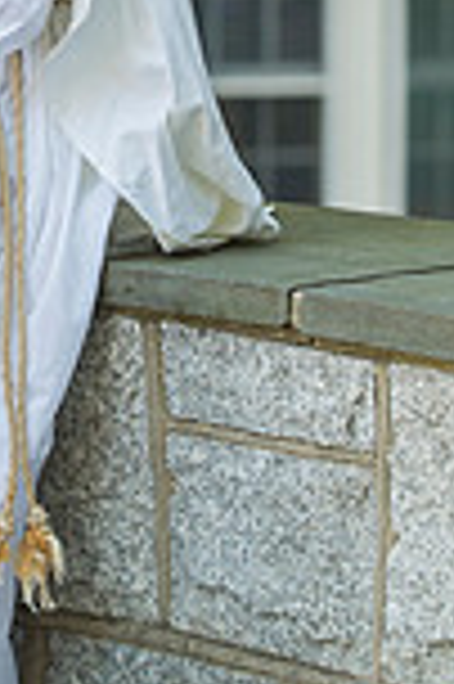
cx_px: -108
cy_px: -148
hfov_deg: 4.8
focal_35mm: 282
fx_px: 5346
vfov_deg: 7.3
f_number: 3.5
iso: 320
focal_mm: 95
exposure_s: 1/160
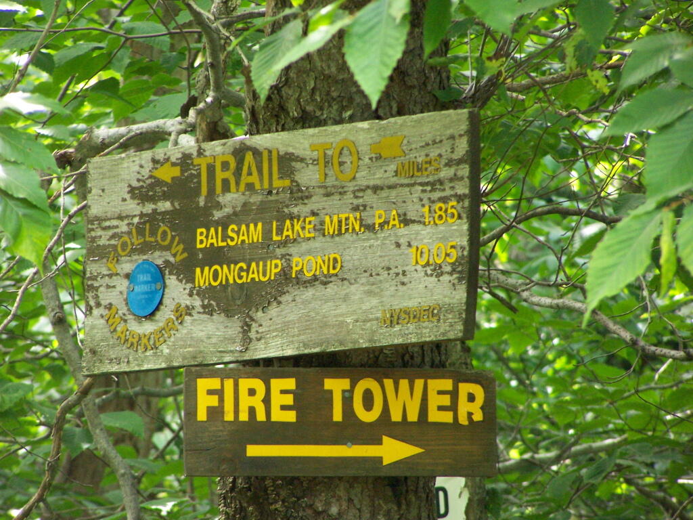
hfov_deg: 5.2
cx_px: 346
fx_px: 7607
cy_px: 260
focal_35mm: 380
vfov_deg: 3.9
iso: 400
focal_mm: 63
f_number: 3.7
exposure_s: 1/100
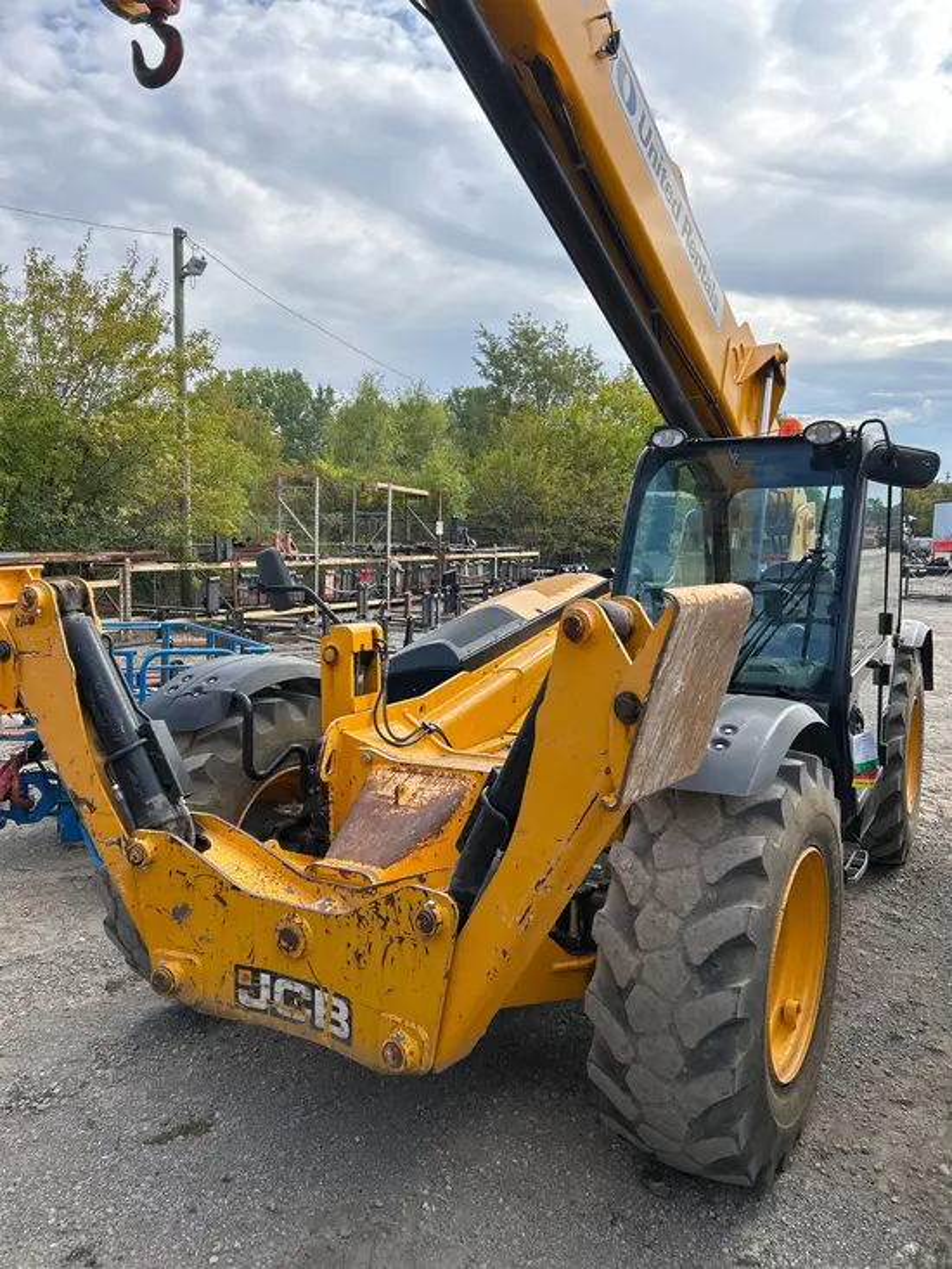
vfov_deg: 67.3
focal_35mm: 26
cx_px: 476
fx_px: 953
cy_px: 634
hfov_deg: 53.1
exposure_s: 1/2008
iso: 50
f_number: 1.5
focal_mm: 5.7
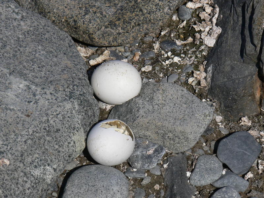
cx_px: 132
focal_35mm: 279
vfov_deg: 5.3
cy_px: 99
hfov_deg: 7.1
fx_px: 2128
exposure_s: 1/500
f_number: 7.1
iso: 80
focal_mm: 46.3
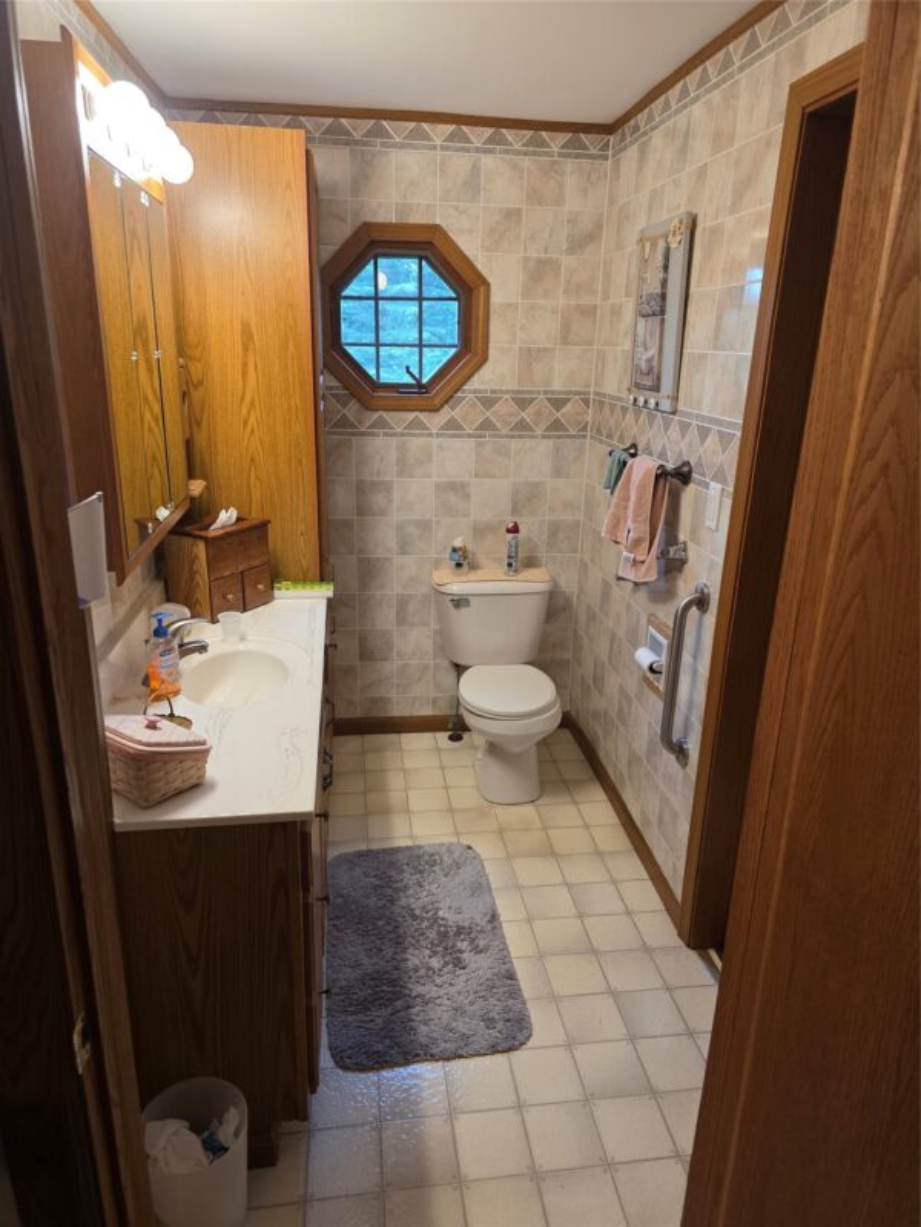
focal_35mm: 23
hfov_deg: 58.9
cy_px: 614
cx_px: 460
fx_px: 816
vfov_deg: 73.9
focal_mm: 6.3
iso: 250
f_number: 1.7
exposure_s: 1/120
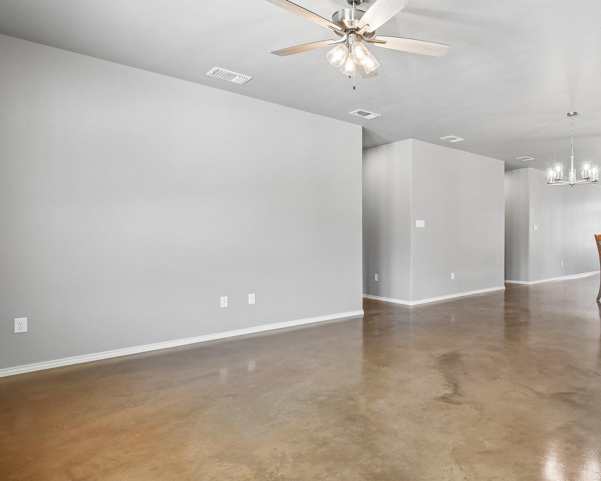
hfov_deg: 74.2
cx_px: 419
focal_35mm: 21
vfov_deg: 65.5
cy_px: 229
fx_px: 373
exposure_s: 1/20
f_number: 8
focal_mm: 10
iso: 400
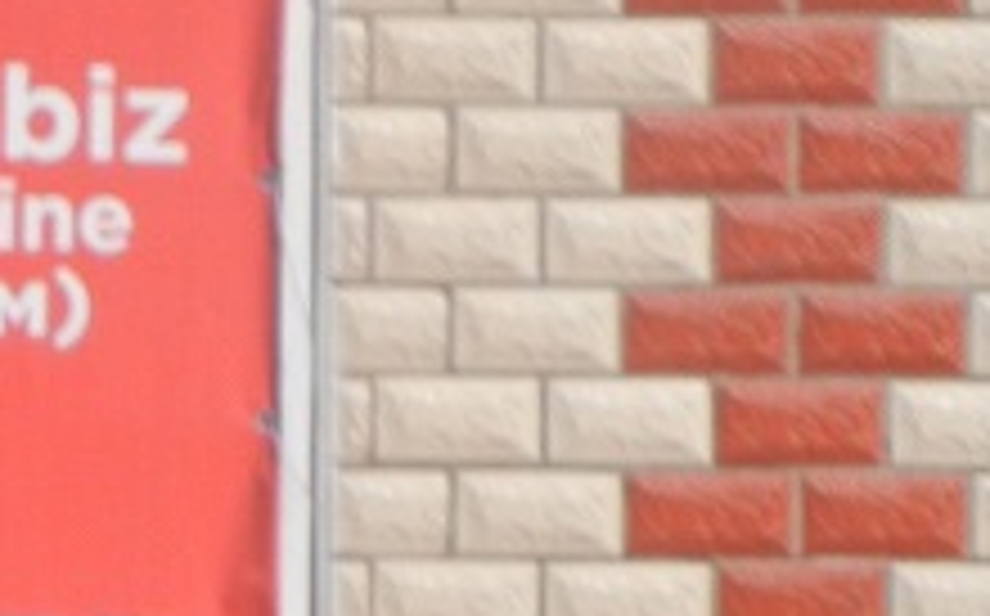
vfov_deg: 3.1
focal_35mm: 429
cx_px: -238
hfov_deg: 4.9
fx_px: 11563
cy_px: -63
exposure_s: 1/392
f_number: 8.8
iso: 160
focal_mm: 16
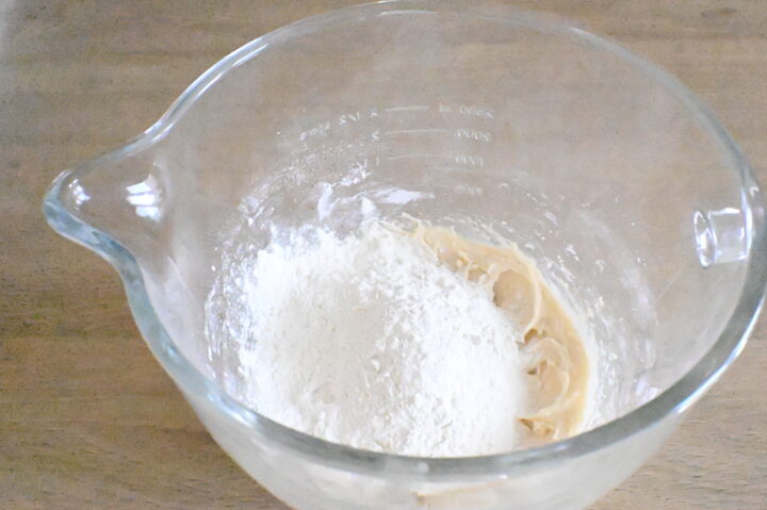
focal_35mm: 33
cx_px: 384
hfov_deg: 57.3
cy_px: 255
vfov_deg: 39.9
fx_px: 703
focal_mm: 22
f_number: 8
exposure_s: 1/3200
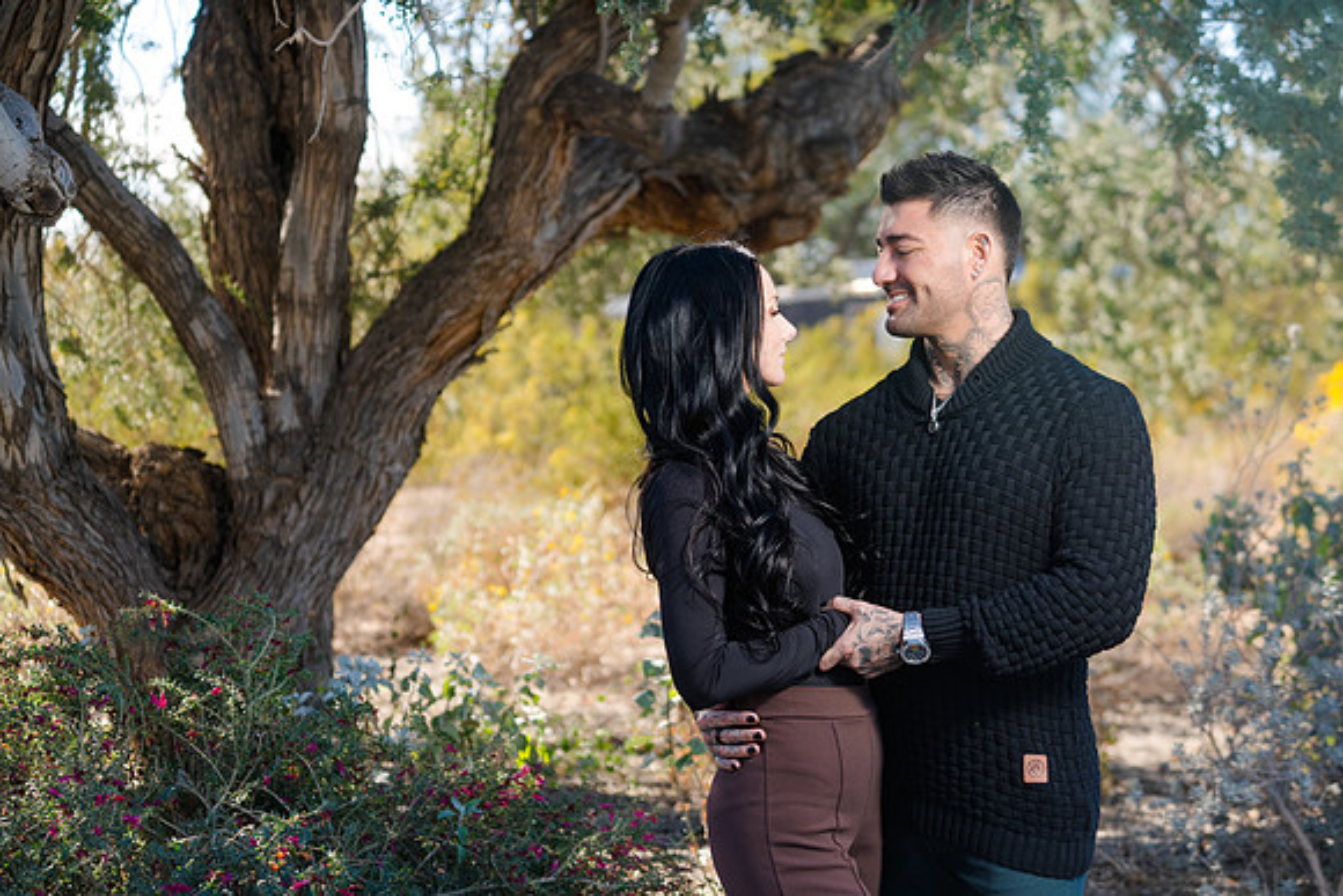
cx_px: 672
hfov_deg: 25.1
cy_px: 448
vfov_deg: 16.9
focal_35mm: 81
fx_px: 3022
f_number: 4.5
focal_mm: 81
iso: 100
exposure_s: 1/250
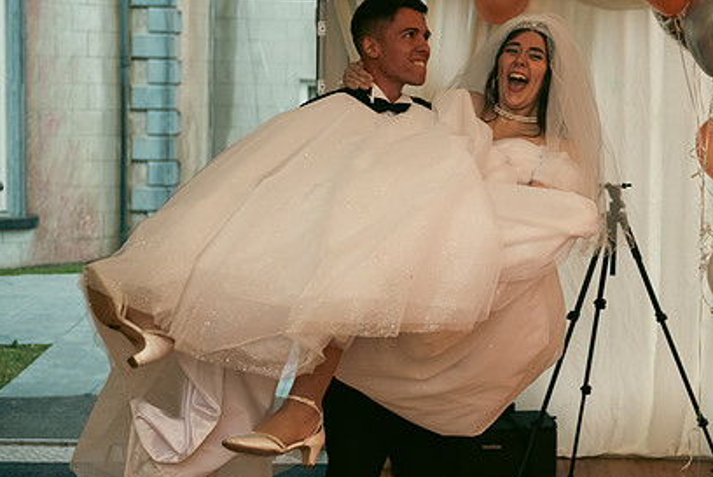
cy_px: 198
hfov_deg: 28.2
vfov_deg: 19.2
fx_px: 1408
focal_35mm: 71
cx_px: 474
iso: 800
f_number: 3.5
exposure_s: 1/160
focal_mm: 50
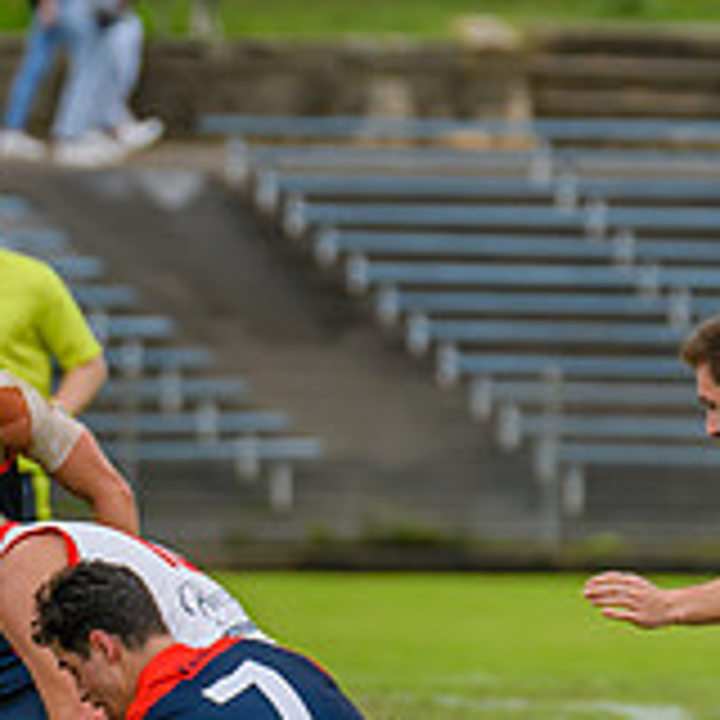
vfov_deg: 1.7
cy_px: 619
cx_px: -676
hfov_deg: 1.7
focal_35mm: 1042
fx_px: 24520
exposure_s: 1/2500
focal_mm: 270
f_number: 5.6
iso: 800
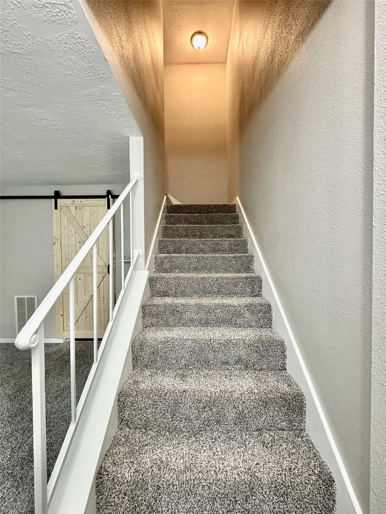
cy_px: 257
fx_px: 208
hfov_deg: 85.7
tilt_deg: -2.4
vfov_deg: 102.1
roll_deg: +1.4
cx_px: 193
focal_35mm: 14
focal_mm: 2.22
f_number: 2.2
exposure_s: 1/60
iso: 250
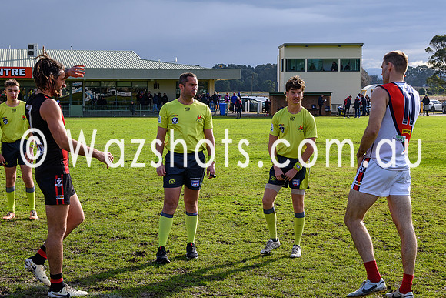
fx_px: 822
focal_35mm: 66
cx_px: 195
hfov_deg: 30.3
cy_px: 117
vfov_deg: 20.5
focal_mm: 35
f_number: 5.6
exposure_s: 1/320
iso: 100
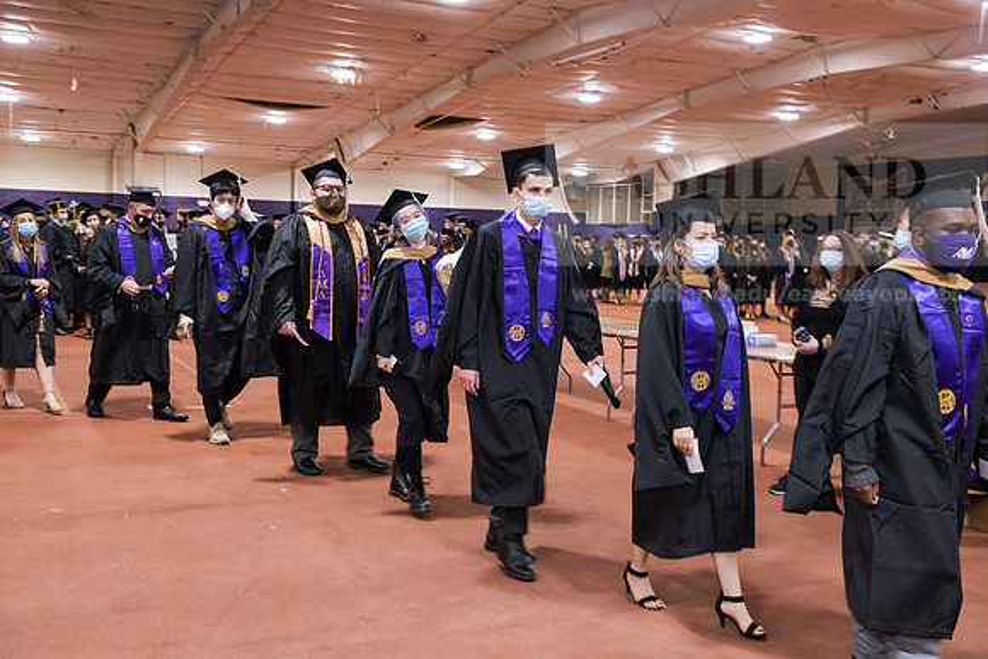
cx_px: 494
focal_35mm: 38
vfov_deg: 35.1
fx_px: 1043
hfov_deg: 50.7
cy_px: 330
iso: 2000
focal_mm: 38
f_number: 5.6
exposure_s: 1/50
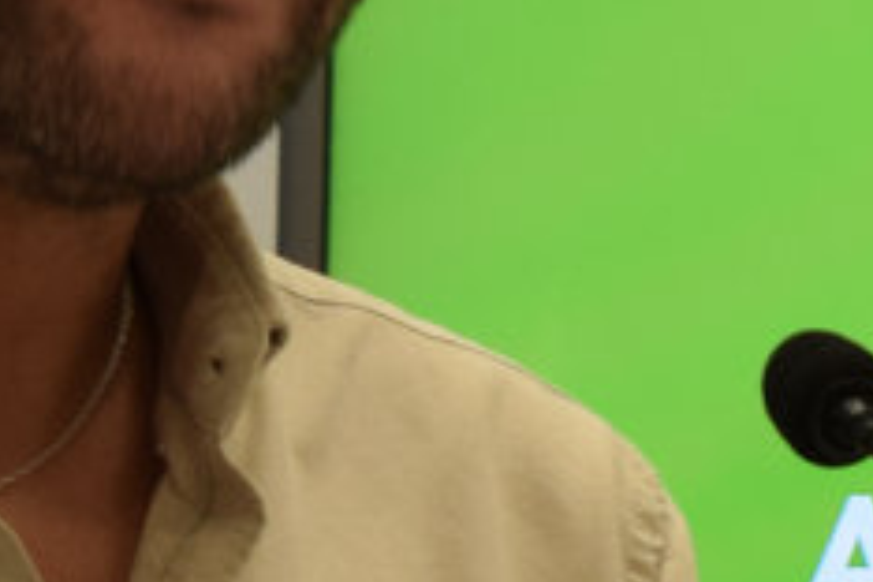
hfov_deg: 4.1
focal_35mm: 498
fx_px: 12076
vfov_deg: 2.8
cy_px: 578
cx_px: 1664
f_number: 7.1
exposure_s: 1/25
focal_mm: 48
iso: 400
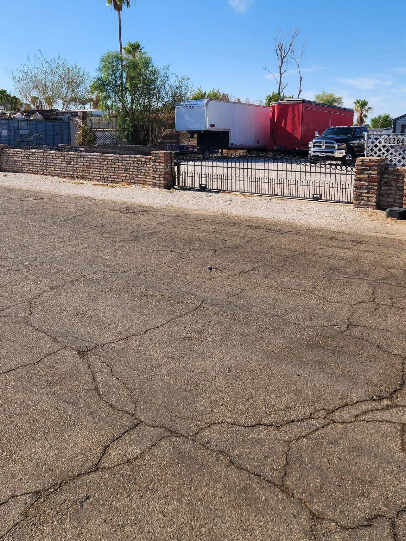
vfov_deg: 57.3
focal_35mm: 31
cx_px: 193
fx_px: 485
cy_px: 189
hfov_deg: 45.4
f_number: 1.8
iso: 20
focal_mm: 5.4
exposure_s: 1/1509
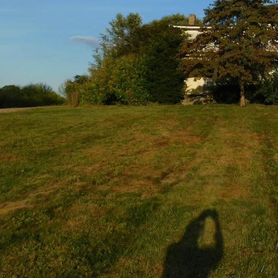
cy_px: 47
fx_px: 418
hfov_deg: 33.2
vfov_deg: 35.3
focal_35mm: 46
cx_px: 287
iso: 125
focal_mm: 4
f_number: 6
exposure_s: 1/640
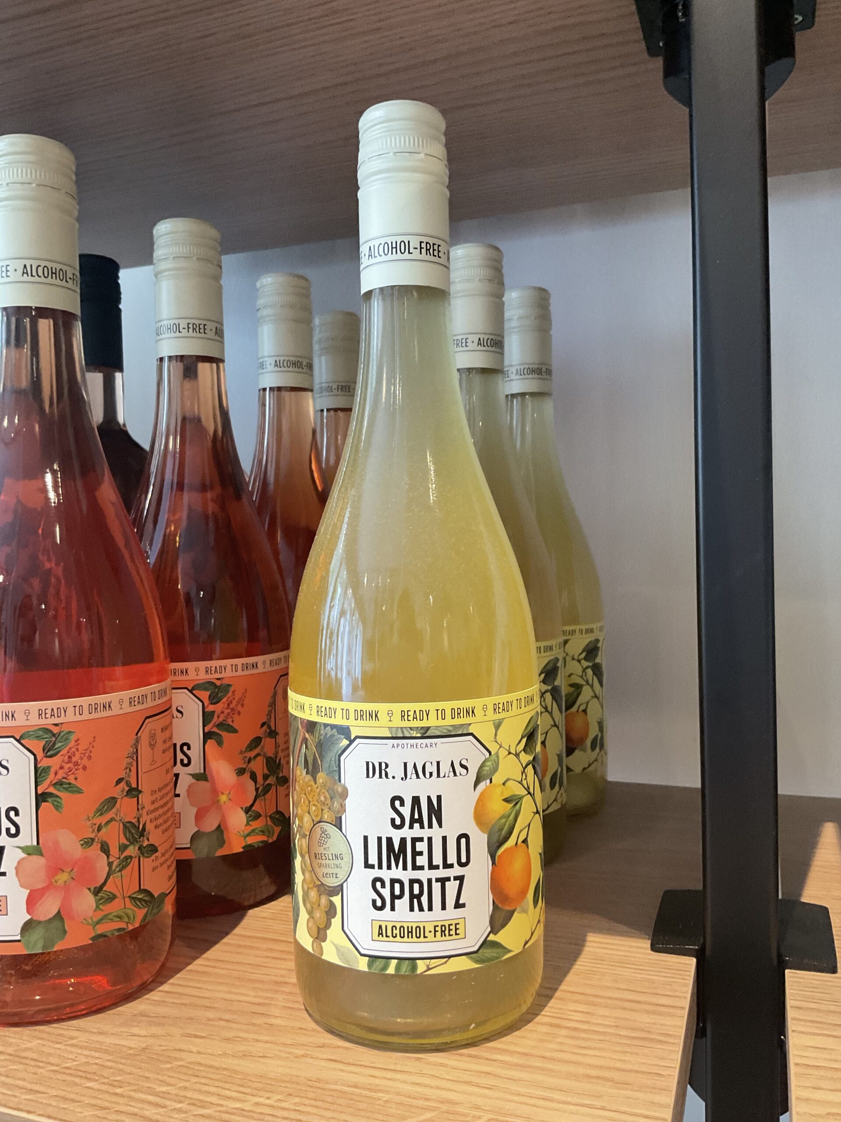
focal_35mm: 29
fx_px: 939
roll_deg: +0.7
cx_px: 420
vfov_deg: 61.7
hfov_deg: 48.2
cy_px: 561
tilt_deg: -1.2
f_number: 1.8
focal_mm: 3
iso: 160
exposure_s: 1/60
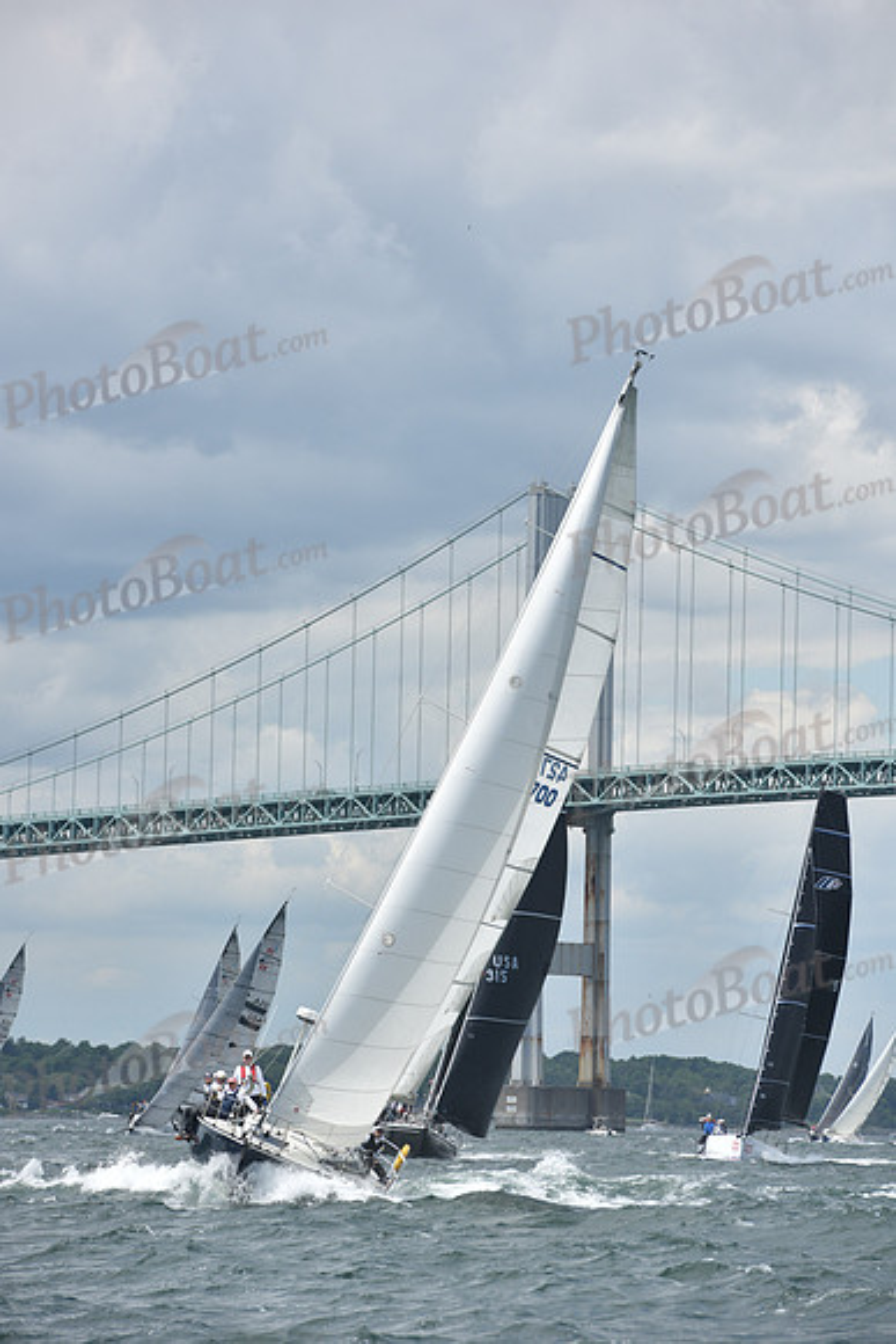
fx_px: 7462
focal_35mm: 200
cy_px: 672
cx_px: 448
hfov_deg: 6.9
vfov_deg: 10.3
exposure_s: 1/1000
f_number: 8
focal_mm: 200
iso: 250
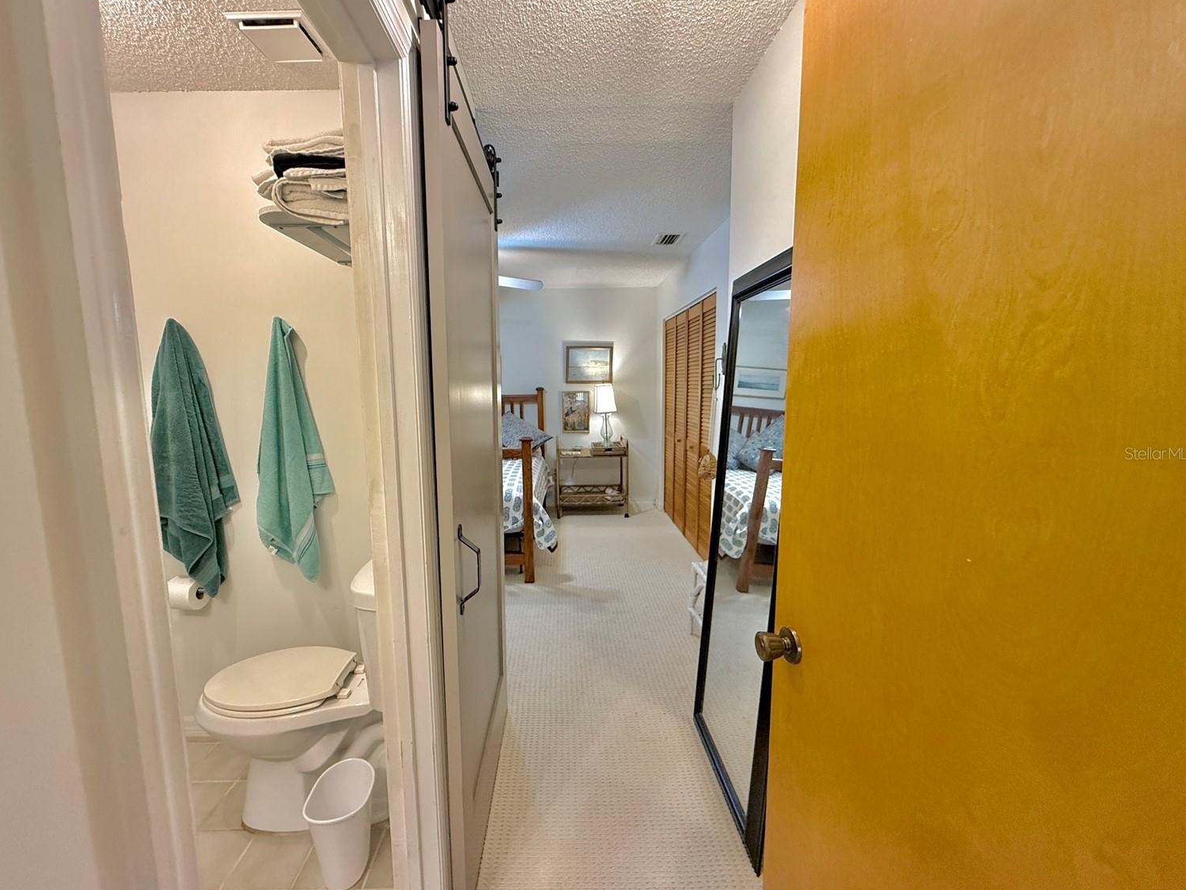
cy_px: 453
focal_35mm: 15
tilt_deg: -7.2
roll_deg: +0.1
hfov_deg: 98.1
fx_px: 514
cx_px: 564
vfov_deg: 81.7
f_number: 2.2
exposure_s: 1/60
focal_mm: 2.22
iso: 320
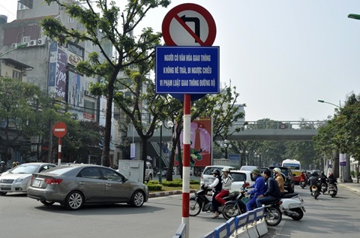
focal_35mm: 39
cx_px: 180
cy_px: 119
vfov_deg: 34.0
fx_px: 389
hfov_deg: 49.7
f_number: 9
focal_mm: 26
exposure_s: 1/320
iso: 200
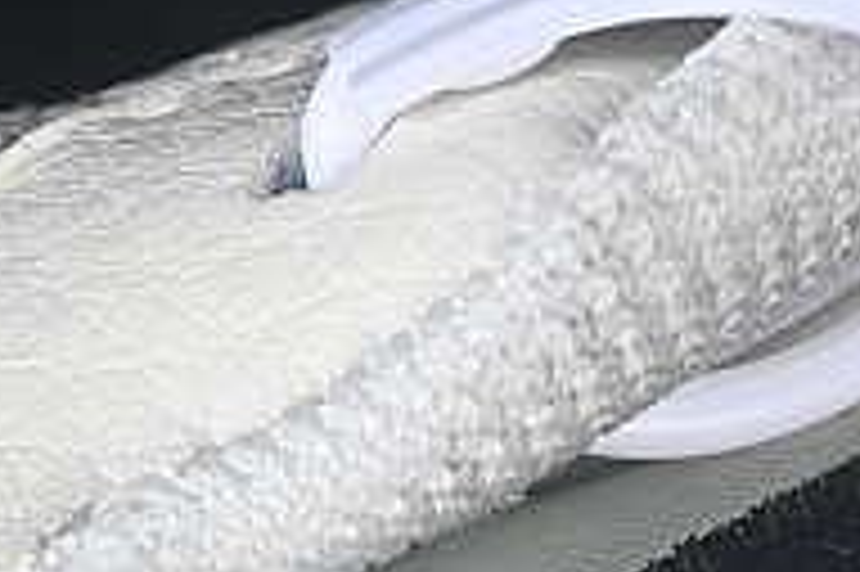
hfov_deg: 4.9
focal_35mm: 425
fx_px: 10144
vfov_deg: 3.2
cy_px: 1522
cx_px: 414
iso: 160
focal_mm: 50
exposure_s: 1/80
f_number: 7.1
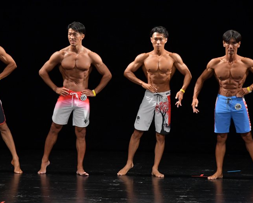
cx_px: 118
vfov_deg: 5.1
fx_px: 2290
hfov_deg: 6.3
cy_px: 101
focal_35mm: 306
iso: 3200
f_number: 5.6
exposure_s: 1/400
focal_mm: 180
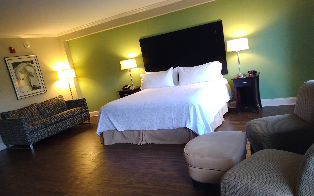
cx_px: 162
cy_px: 117
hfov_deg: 79.6
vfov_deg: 54.7
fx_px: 188
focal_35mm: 22
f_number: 2
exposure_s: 1/30
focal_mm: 3.54
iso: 247
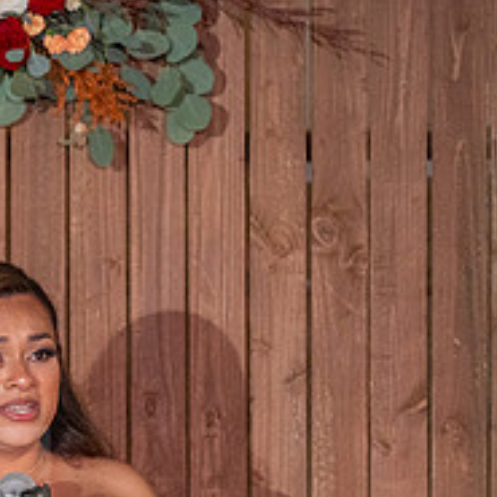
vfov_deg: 8.2
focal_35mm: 213
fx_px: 3460
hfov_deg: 8.1
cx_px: -177
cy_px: 490
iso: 3200
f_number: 4
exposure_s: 1/160
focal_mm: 80
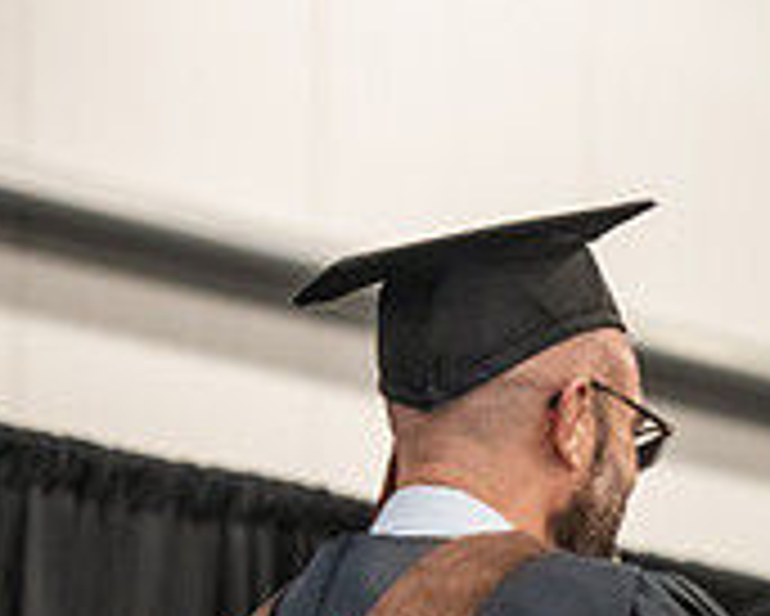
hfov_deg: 5.2
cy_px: 830
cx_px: 1090
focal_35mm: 369
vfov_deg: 4.2
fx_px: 8414
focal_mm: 116
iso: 3200
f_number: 4
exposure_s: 1/200
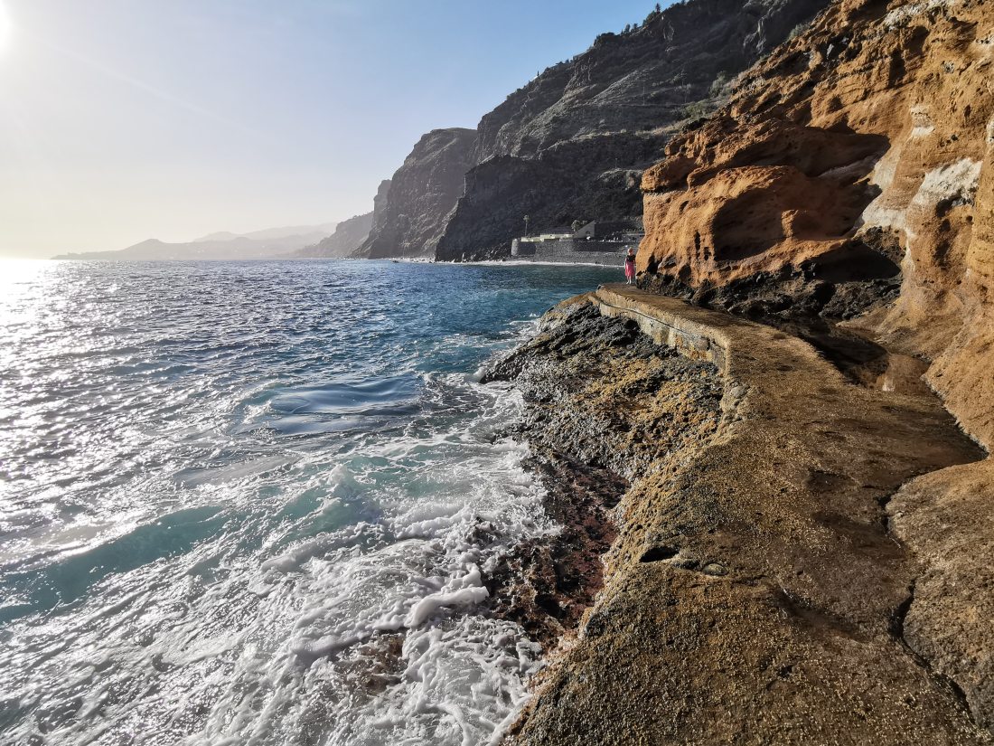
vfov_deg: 74.7
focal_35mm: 17
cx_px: 497
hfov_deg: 91.0
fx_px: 488
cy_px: 373
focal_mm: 2.3
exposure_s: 1/1739
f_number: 2.2
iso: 50
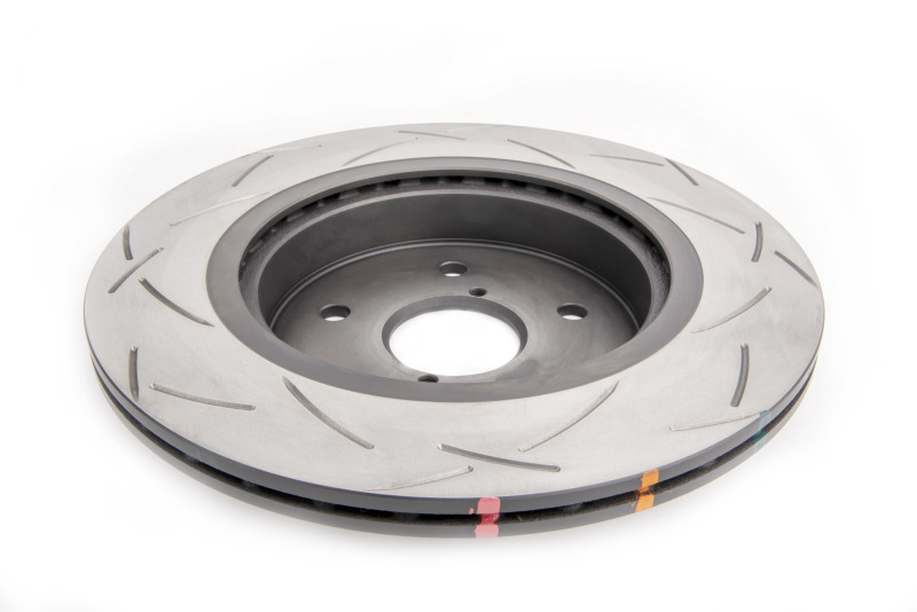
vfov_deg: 31.2
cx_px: 458
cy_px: 306
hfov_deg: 45.4
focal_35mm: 43
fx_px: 1096
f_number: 22
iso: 100
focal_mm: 43
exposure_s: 1/160
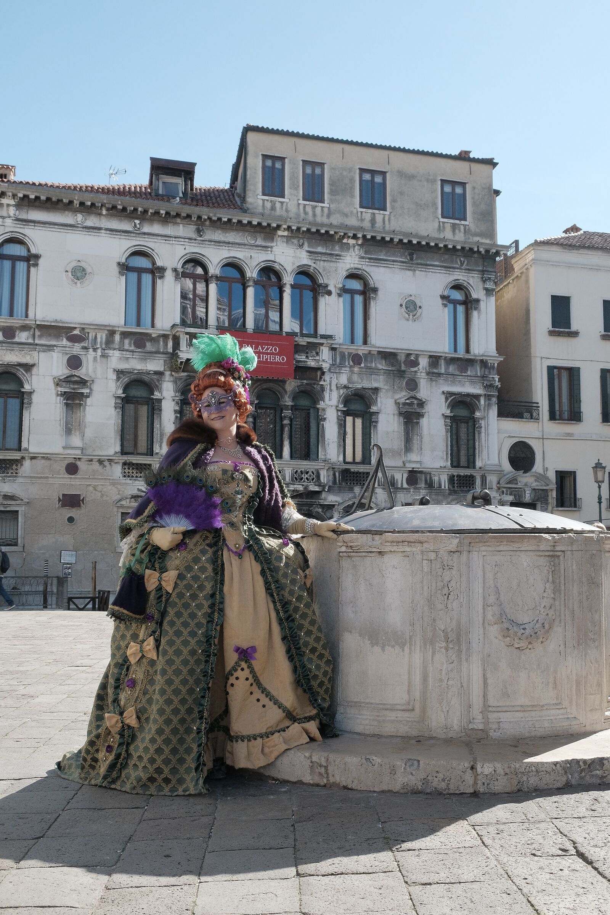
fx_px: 890
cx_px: 305
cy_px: 458
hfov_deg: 37.9
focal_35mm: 35
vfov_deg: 54.4
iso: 800
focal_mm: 23.3
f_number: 8
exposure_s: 1/1000
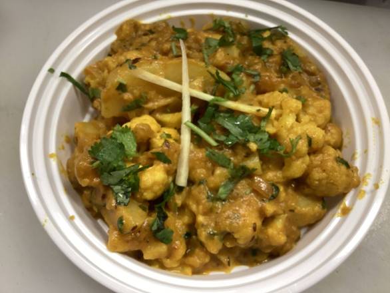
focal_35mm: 31
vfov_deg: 45.5
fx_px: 349
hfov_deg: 58.3
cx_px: 195
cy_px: 146
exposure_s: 1/60
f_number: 2.4
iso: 100
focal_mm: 3.3
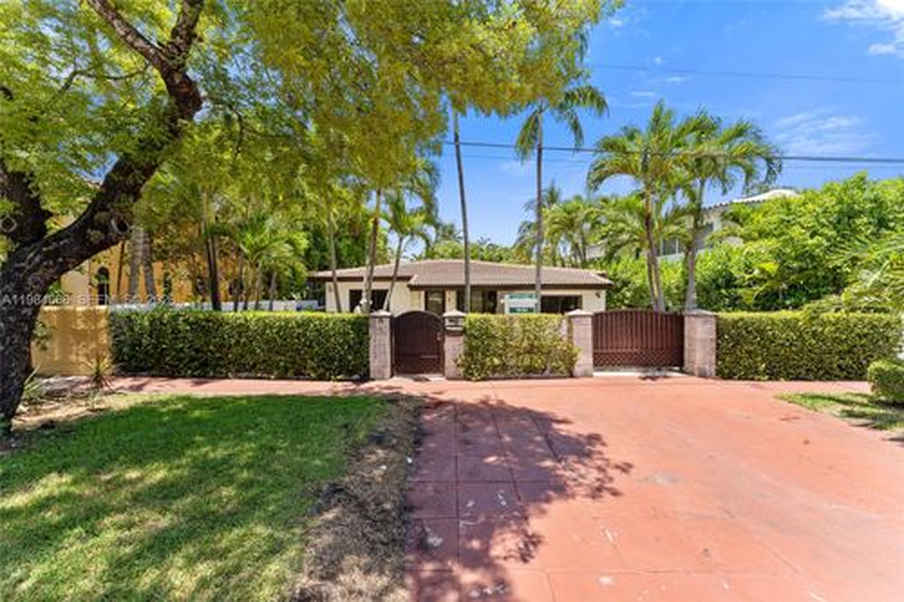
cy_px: 301
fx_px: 351
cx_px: 452
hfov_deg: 104.3
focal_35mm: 14
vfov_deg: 81.2
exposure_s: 1/125
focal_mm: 14
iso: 100
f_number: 9
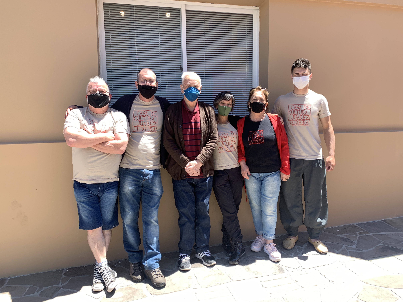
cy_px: 151
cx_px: 202
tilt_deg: -7.2
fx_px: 303
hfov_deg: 67.3
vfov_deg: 53.1
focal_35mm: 26
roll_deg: +0.9
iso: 25
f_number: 1.8
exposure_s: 1/627
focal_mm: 4.25
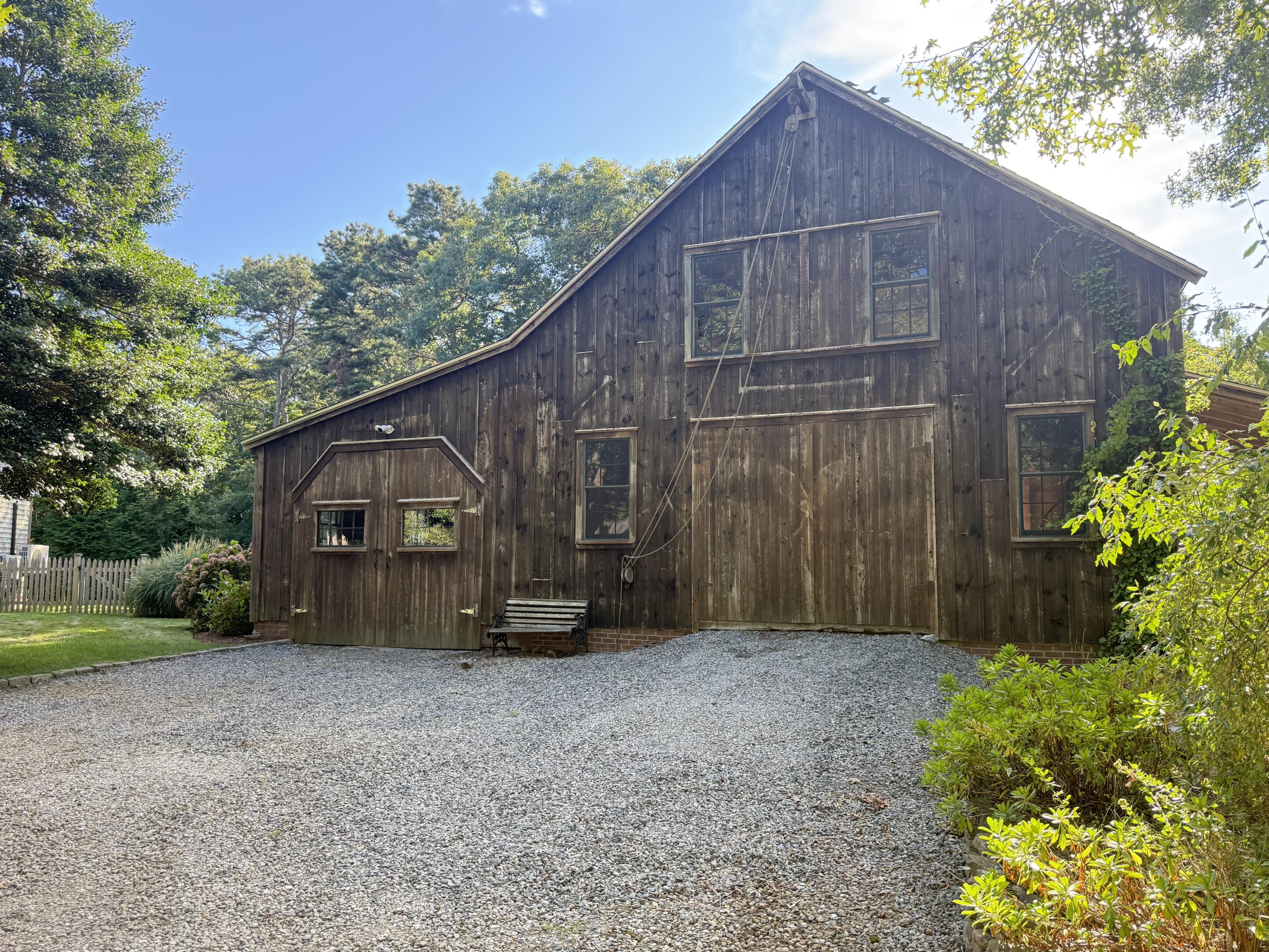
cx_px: 639
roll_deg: -0.3
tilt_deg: +5.4
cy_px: 483
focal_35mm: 25
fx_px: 916
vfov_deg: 54.9
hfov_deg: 69.4
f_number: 1.78
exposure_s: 1/245
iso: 100
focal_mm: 6.76
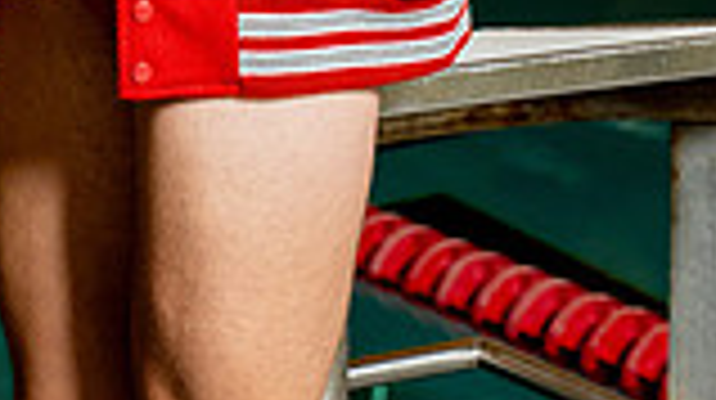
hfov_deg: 10.4
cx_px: 284
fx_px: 3944
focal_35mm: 208
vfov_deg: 5.6
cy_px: -557
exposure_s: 1/250
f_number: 5.6
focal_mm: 70
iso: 1600
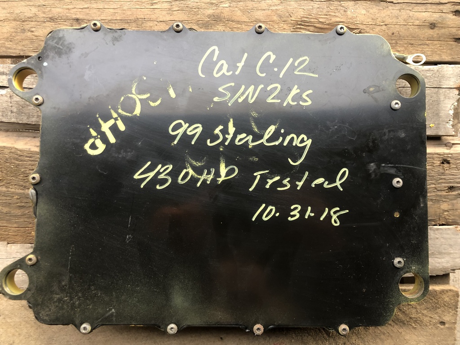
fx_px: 372
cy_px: 172
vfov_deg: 49.7
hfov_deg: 63.4
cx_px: 230
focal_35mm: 28
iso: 40
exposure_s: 1/17
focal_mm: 4
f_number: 1.8
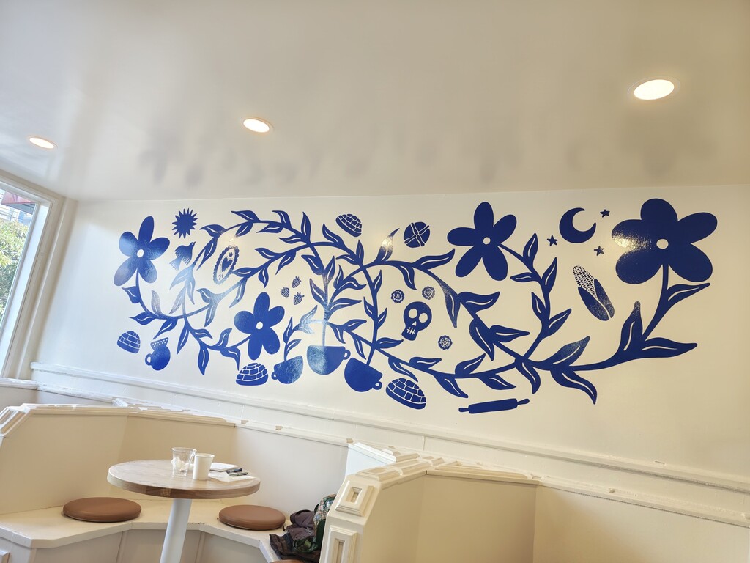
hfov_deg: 71.6
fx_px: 520
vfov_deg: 56.8
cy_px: 282
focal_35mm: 24
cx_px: 375
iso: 1325
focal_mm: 5.41
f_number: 1.8
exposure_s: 1/60
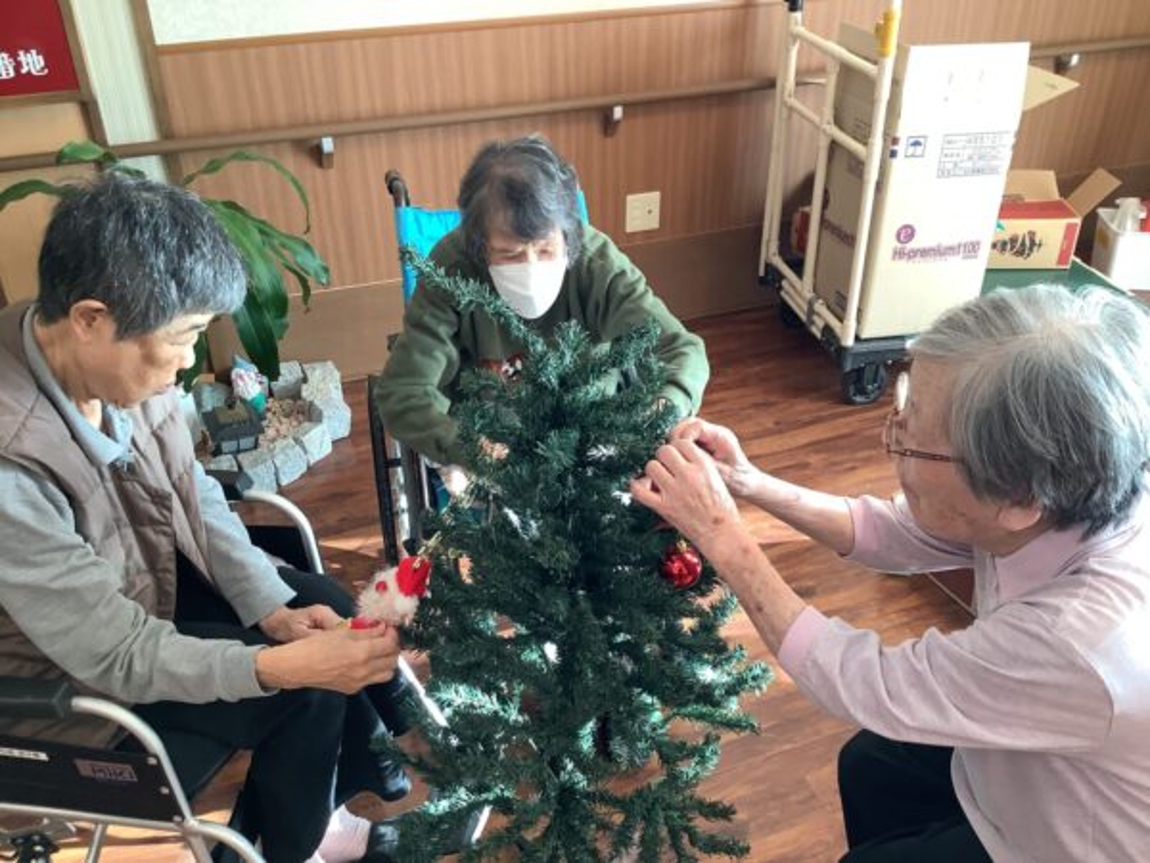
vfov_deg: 45.4
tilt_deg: -32.0
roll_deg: -0.5
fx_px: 1030
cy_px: 432
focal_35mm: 31
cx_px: 575
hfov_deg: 58.4
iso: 100
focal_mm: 3.3
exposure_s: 1/50
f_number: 2.4
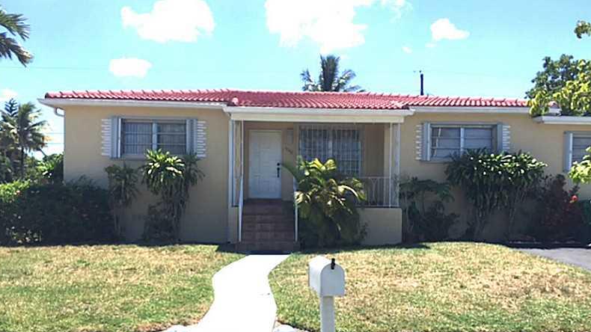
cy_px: 200
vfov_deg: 36.5
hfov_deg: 61.0
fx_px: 501
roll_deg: -1.3
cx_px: 293
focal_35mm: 32
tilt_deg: -0.2
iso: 32
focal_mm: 4.15
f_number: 2.2
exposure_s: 1/1980
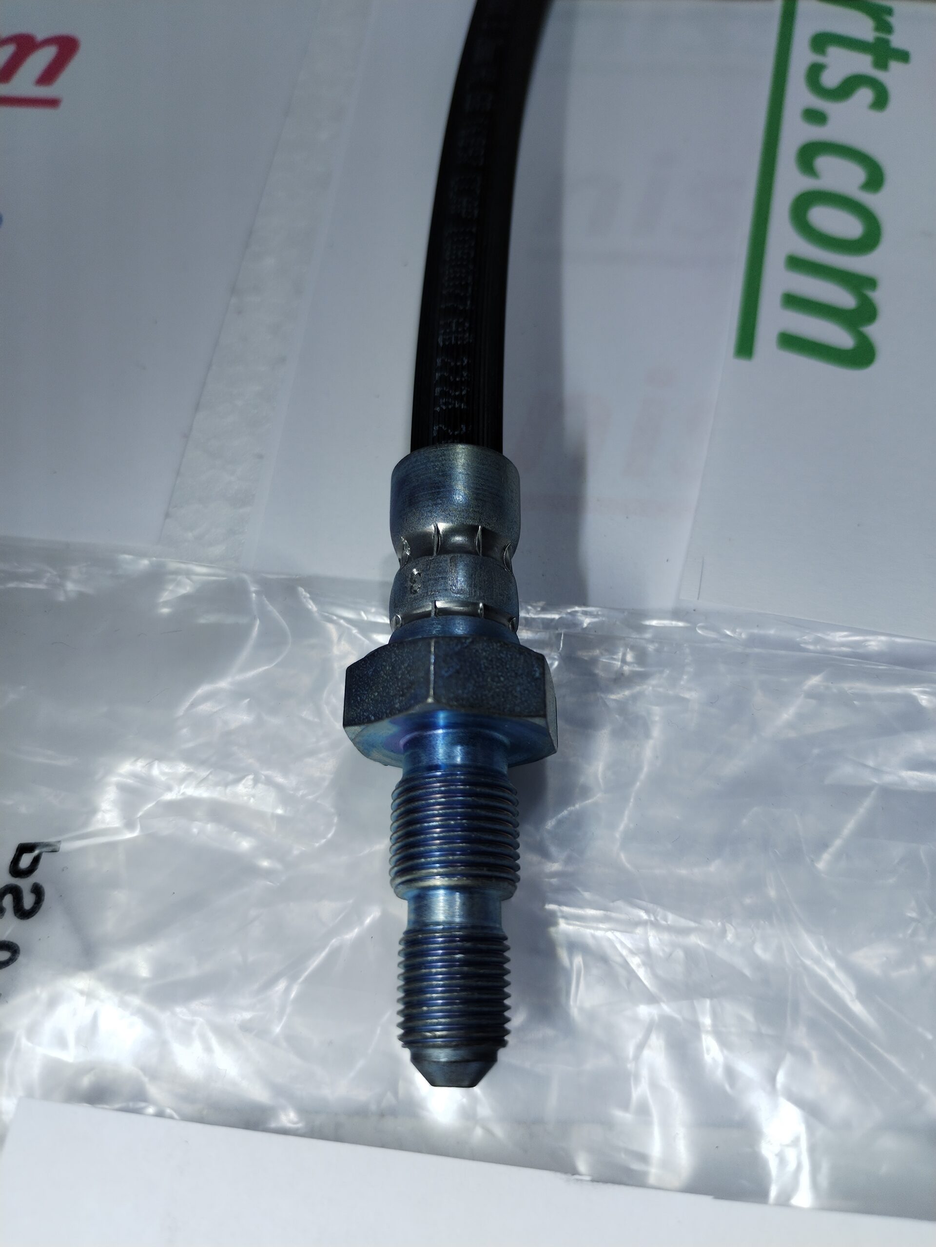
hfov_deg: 48.2
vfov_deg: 61.7
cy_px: 624
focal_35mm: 29
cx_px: 468
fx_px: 1046
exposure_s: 1/449
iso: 100
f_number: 1.8
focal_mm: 4.75
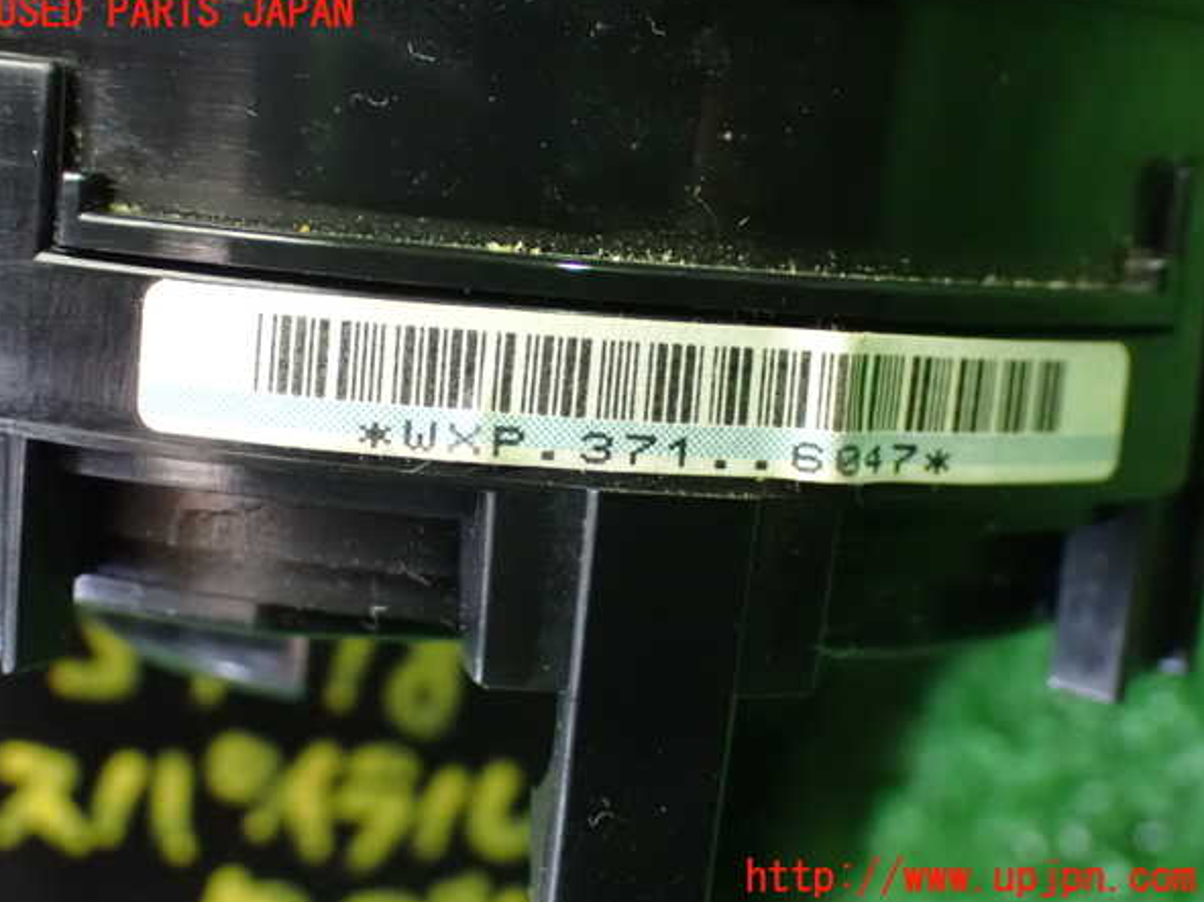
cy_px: 446
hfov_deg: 28.6
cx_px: 595
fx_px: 2365
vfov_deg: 21.6
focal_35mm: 68
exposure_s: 1/50
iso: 1600
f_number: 3.8
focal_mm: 11.88
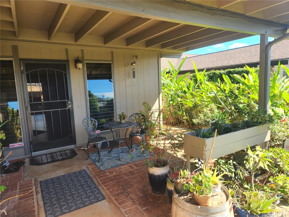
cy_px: 108
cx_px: 144
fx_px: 192
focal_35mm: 23
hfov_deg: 73.9
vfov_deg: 58.9
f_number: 1.8
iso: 20
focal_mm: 5.4
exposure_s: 1/210
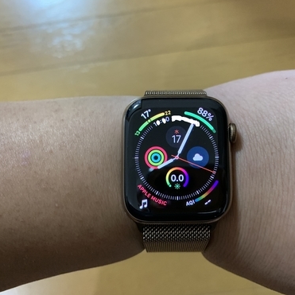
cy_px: 147
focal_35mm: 31
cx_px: 173
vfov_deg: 52.5
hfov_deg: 52.3
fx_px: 299
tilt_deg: -82.6
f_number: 1.8
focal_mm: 4.25
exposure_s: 1/33
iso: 400
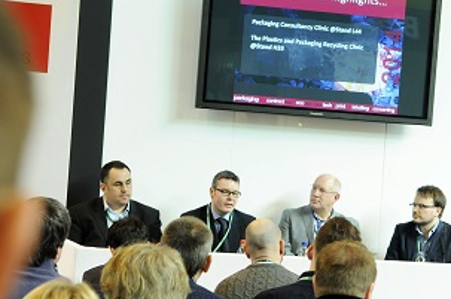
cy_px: 146
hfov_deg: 17.1
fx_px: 1488
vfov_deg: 11.5
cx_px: 360
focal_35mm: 119
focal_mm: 48
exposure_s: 1/60
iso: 800
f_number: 4
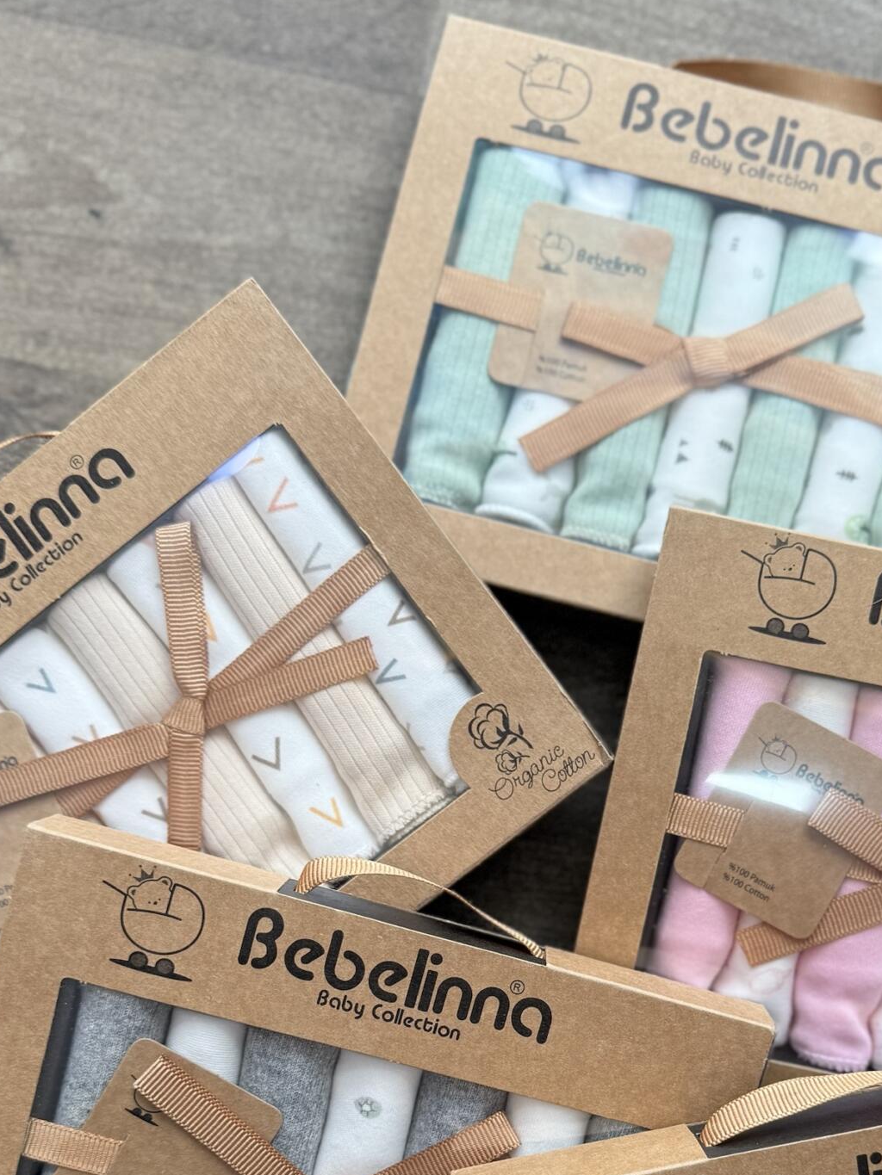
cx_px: 582
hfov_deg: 31.9
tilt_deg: -86.9
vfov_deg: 40.4
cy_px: 940
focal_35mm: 45
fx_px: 1529
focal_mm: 6.76
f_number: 1.78
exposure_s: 1/214
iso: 64
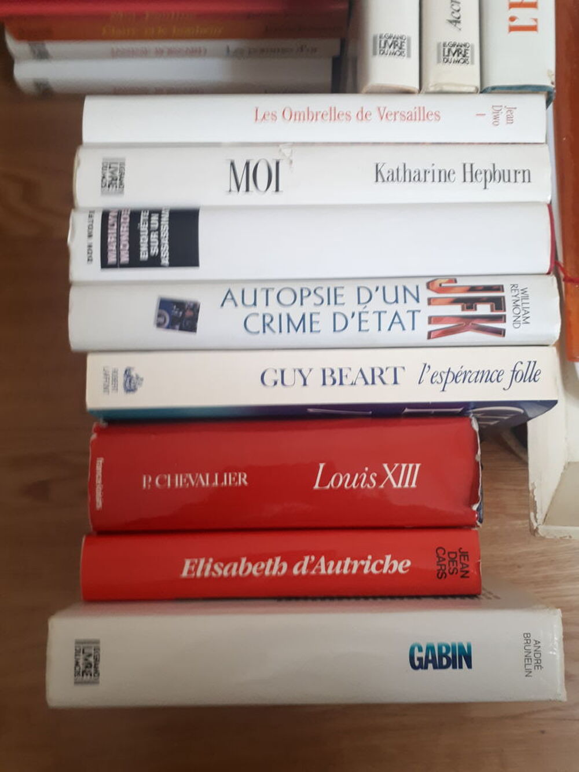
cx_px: 290
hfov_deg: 51.4
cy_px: 386
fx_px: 602
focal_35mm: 27
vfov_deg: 65.3
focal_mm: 3.6
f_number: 1.9
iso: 200
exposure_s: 1/17
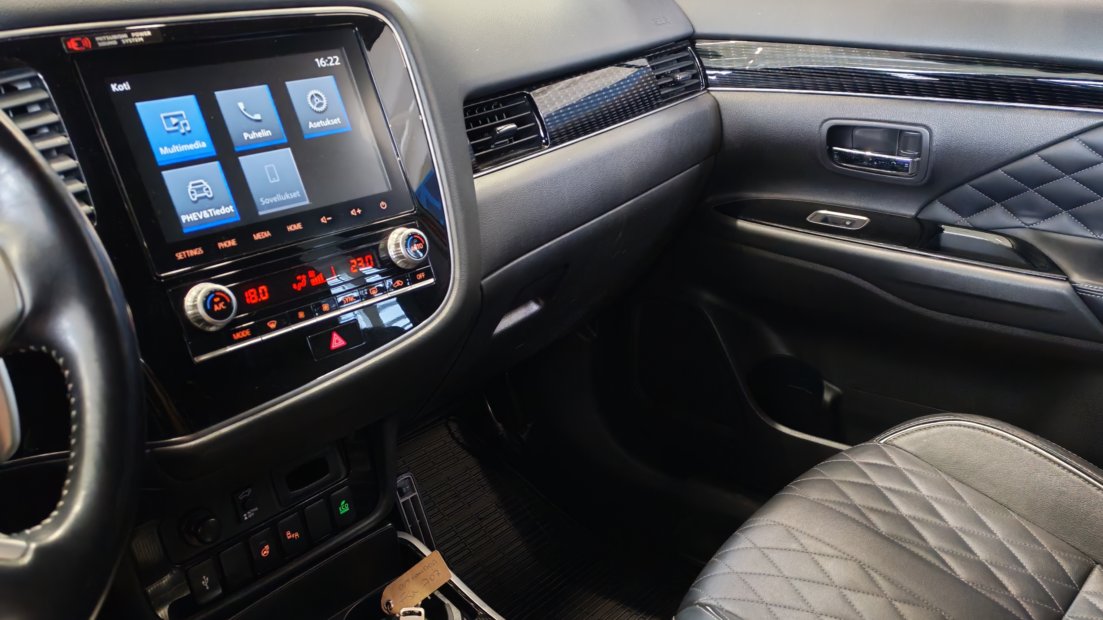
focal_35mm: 35
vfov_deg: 33.5
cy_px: 391
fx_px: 1024
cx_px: 553
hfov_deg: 56.6
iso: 2419
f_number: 1.9
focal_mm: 6.12
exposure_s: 1/50
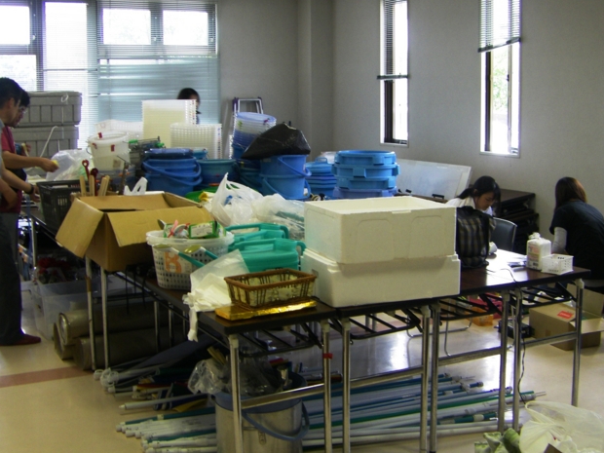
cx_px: 316
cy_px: 196
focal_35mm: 49
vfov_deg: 29.6
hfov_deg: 38.9
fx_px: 855
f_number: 3.5
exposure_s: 1/50
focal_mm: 6.3
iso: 80
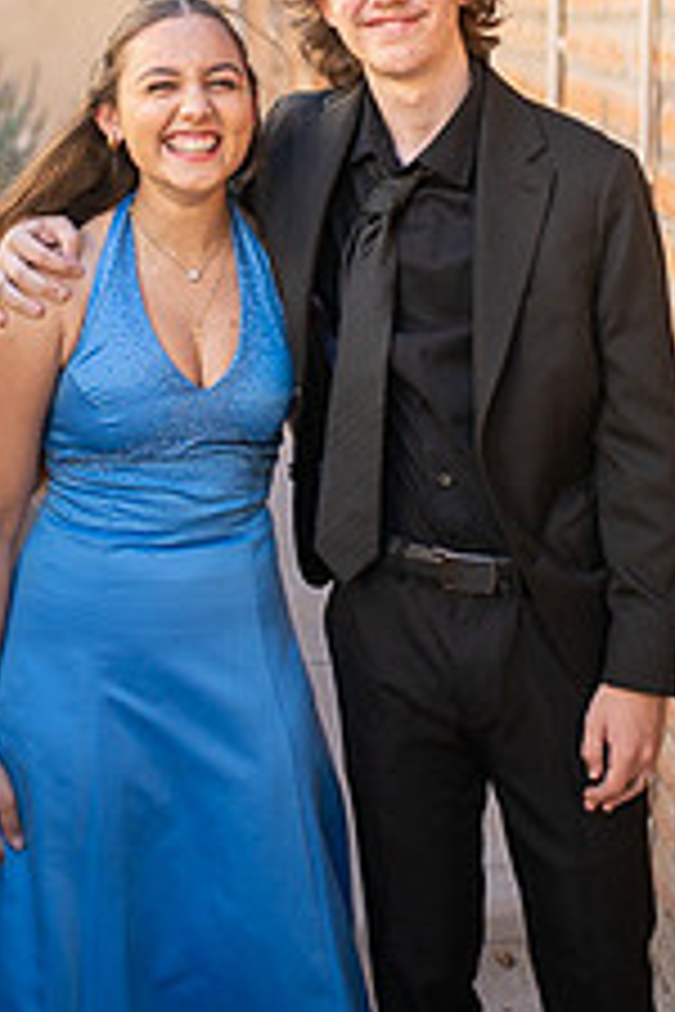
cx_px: 313
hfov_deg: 19.5
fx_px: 1969
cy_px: 130
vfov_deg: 27.9
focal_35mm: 70
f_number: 1.4
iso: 400
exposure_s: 1/3200
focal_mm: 35
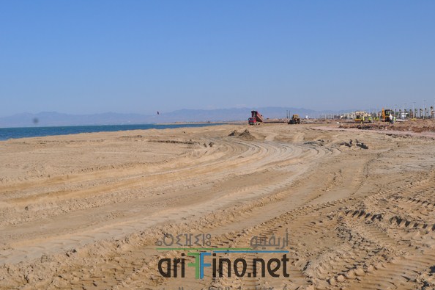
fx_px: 507
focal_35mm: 42
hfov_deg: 46.4
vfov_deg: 31.8
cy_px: 143
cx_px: 223
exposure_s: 1/400
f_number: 10
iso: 200
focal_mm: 26
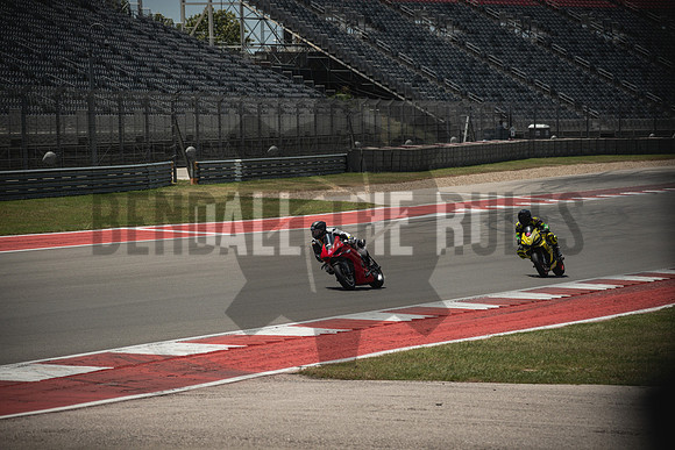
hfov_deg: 13.2
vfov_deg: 8.9
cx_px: 338
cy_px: 225
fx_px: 2907
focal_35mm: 155
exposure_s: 1/2000
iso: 320
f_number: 4.5
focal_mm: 103.6
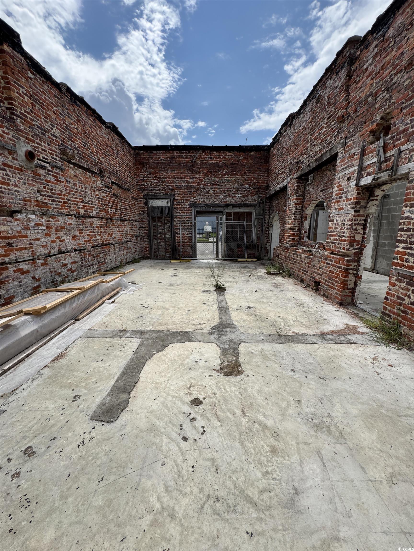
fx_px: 223
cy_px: 276
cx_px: 207
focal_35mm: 14
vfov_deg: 102.1
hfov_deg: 85.7
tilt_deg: -9.8
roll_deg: +0.6
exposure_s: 1/2415
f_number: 2.2
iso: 50
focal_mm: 2.22
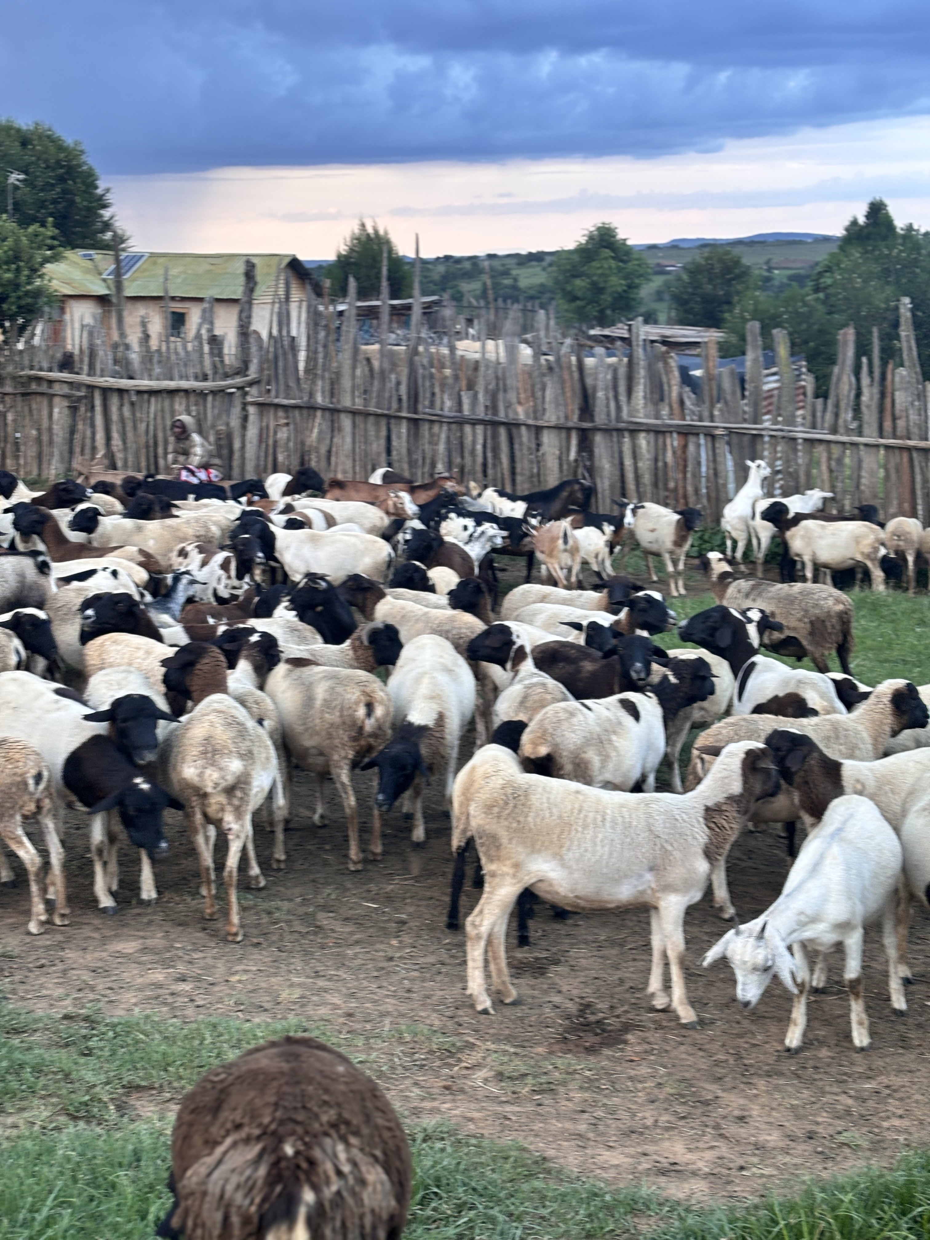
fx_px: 1863
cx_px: 465
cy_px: 620
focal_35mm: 52
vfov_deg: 36.8
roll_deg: +1.5
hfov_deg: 28.0
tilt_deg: -10.9
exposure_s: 1/80
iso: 50
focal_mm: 5.96
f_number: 1.6
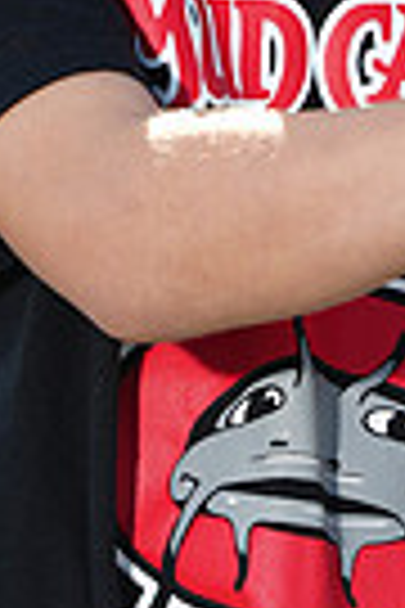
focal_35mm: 857
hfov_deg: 1.6
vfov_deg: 2.4
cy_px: -252
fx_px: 14461
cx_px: 353
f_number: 4.5
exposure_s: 1/250
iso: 64
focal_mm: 200
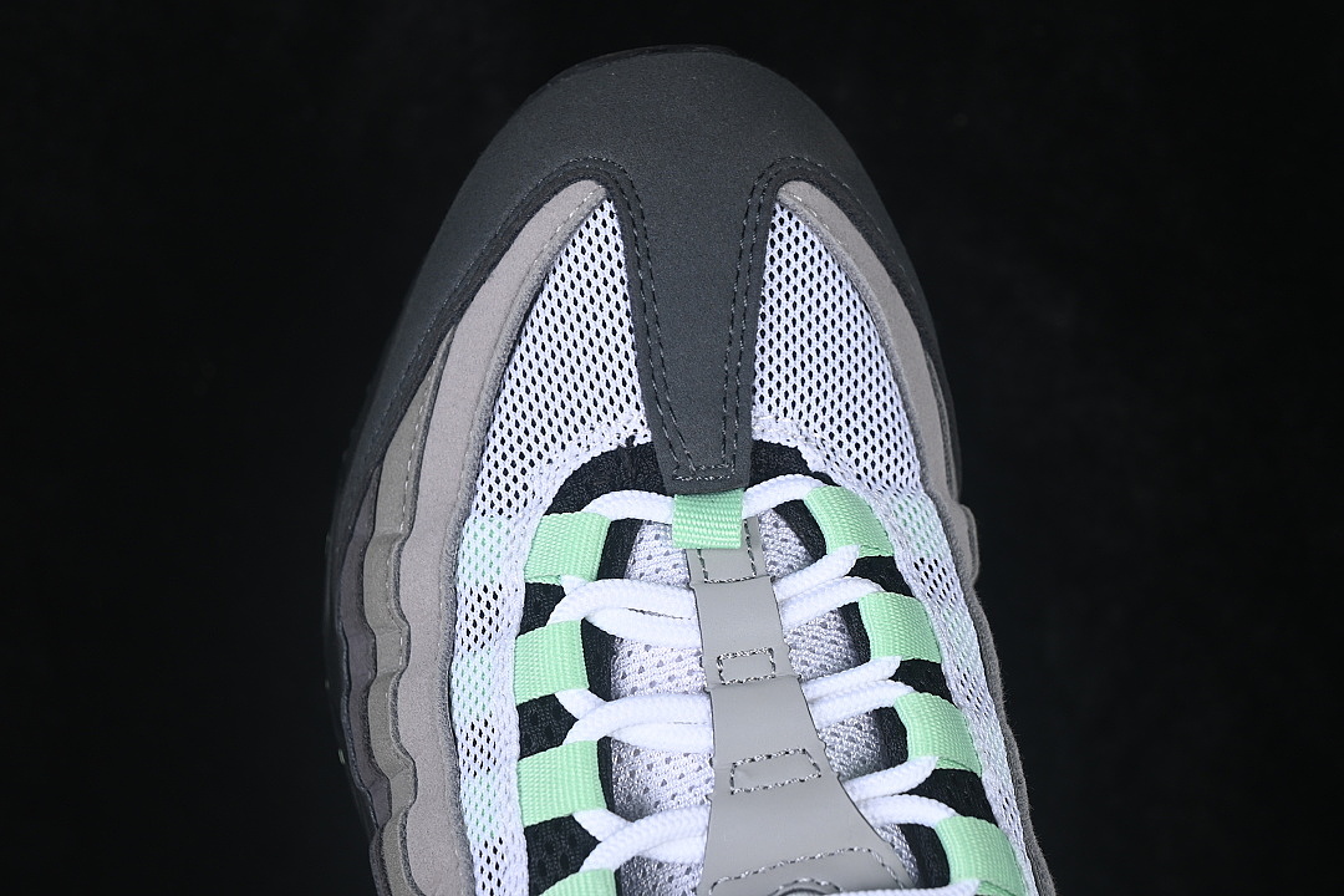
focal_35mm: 75
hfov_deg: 27.0
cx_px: 672
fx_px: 2800
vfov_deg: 18.2
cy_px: 448
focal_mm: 50
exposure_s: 1/60
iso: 160
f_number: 7.1
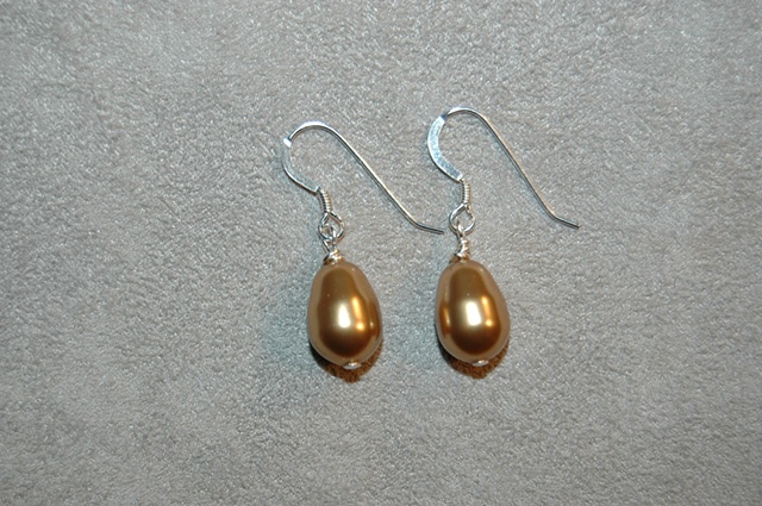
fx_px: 1744
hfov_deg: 24.6
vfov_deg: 16.5
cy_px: 253
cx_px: 381
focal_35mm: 82
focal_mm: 55
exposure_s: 1/60
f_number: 5.6
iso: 200
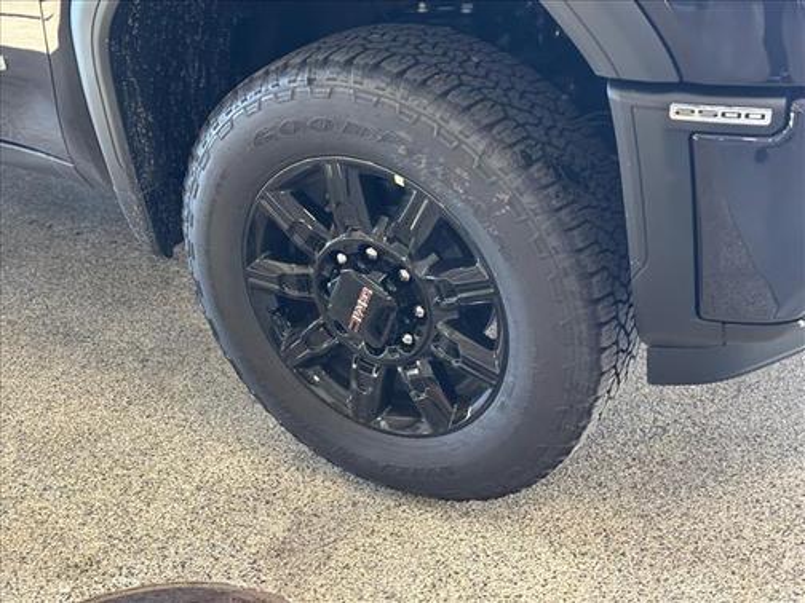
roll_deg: +3.6
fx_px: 1116
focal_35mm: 48
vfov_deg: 30.3
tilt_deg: -30.9
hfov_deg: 39.7
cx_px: 402
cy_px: 302
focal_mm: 6.76
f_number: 1.78
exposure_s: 1/60
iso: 160
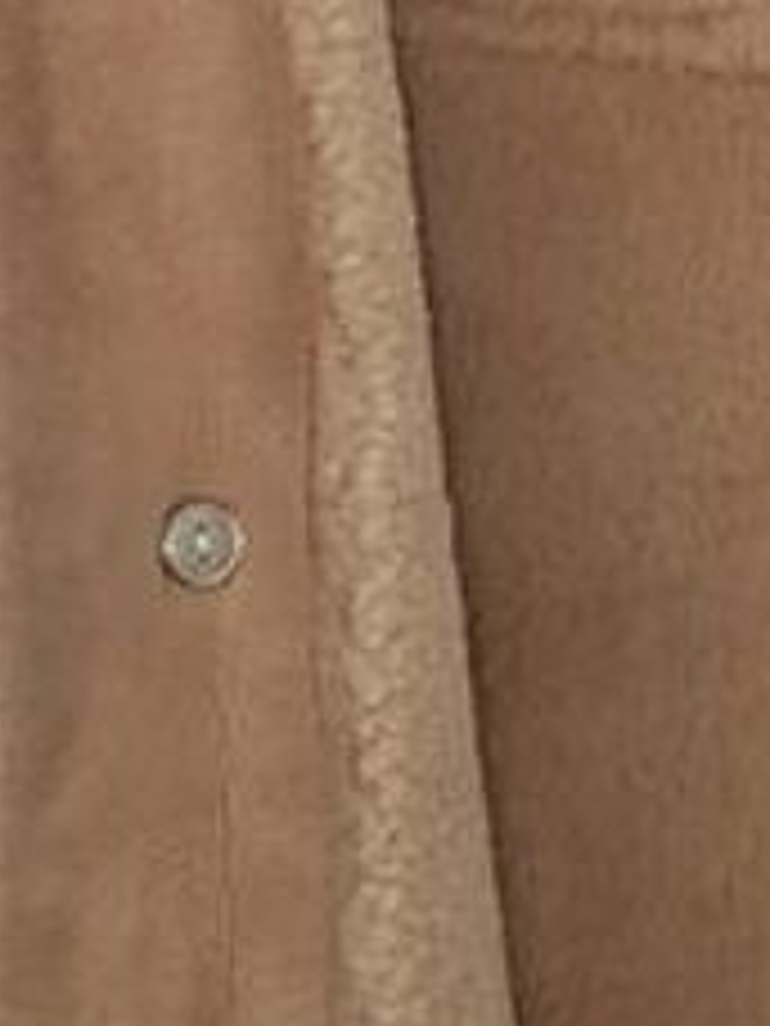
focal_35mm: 152
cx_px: 1063
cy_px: -673
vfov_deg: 12.2
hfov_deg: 9.5
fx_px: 4508
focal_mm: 4.2
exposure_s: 1/100
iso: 80
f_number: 1.7
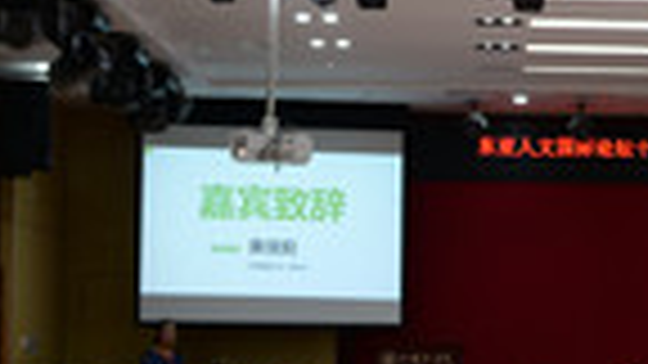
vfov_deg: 13.2
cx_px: 518
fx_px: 1564
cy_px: 308
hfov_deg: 23.1
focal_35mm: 91
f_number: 4
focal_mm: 24
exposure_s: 1/60
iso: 400
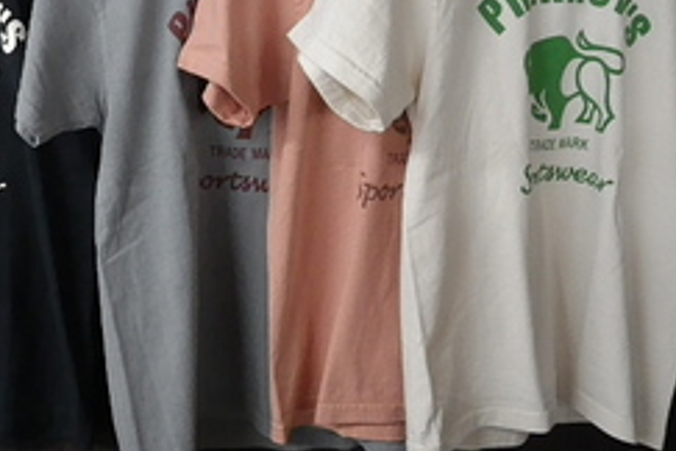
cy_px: 127
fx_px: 789
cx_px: 220
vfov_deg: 31.5
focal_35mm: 42
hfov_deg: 45.6
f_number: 3.5
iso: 640
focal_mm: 5
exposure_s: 1/50
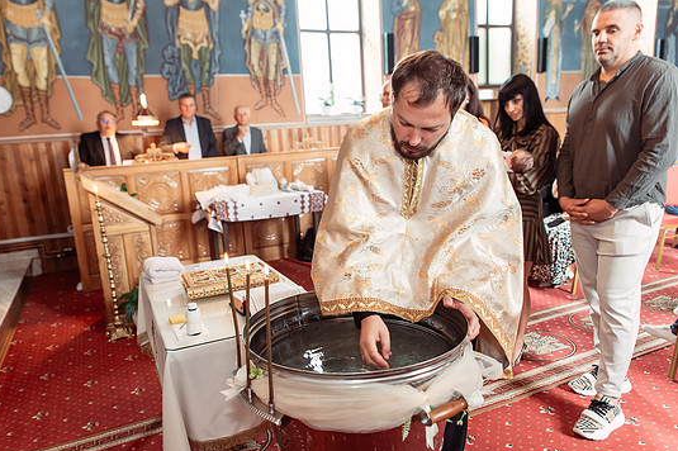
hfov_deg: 69.3
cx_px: 313
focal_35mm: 26
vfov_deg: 49.5
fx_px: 489
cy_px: 223
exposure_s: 1/125
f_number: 3.5
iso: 2000
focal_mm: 24
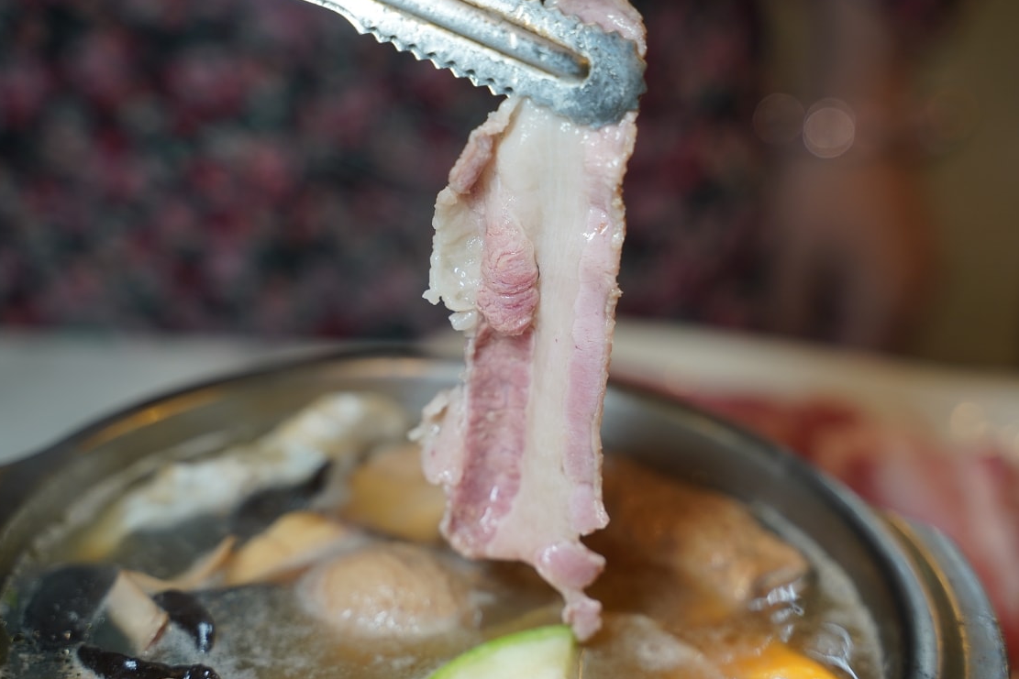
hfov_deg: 25.1
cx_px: 531
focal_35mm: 81
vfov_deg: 16.9
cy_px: 313
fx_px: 2293
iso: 400
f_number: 4
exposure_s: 1/80
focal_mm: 75
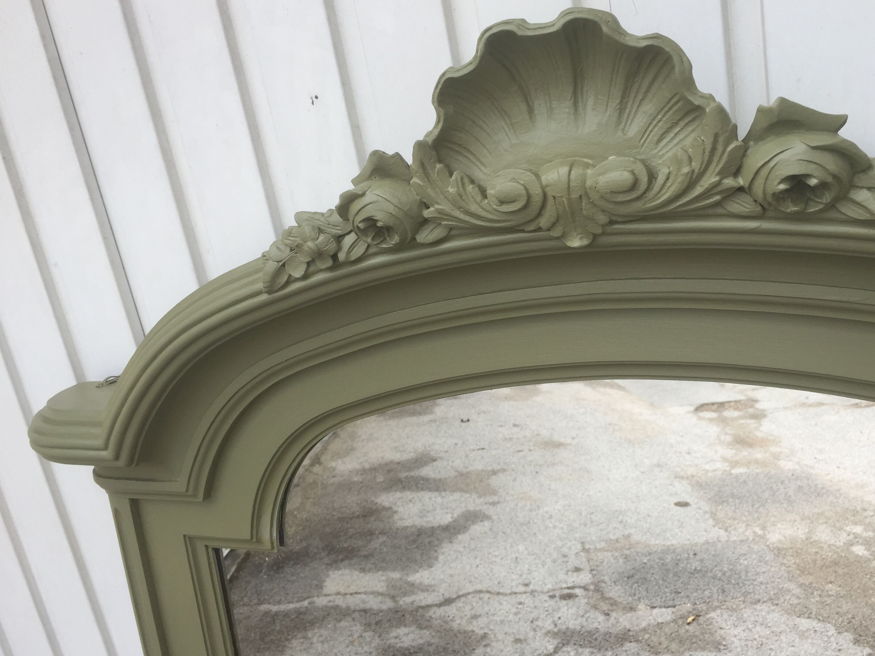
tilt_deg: -15.7
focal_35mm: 33
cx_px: 489
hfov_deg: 55.2
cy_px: 319
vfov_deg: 42.9
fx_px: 834
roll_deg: +9.2
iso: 32
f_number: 2.2
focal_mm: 4.15
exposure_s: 1/565
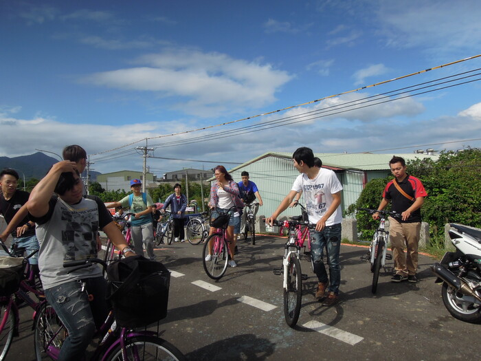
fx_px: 333
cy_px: 180
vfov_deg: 56.8
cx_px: 240
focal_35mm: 24
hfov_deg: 71.6
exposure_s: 1/1600
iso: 160
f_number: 5
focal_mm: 4.3
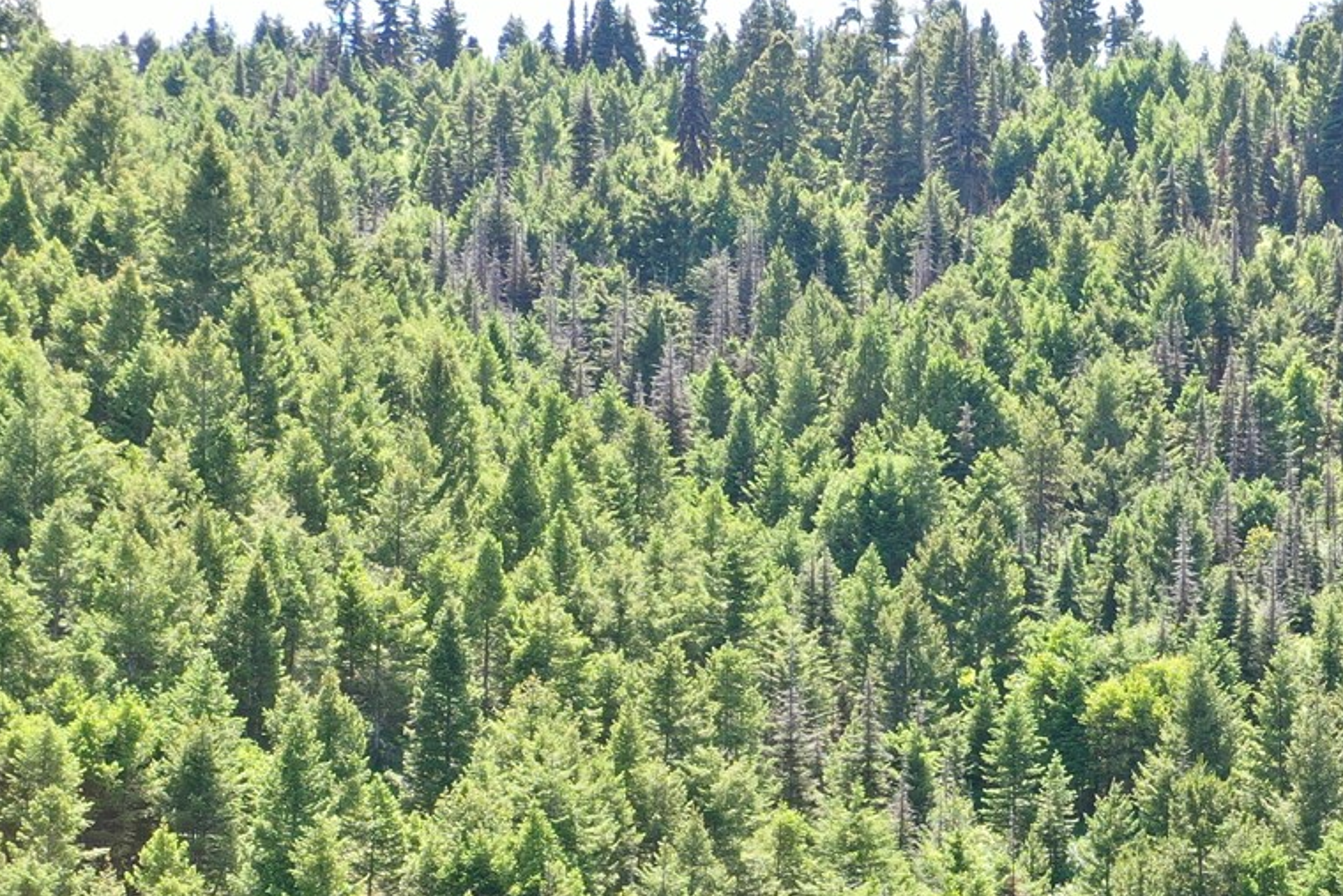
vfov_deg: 16.4
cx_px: 1719
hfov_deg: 22.8
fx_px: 2985
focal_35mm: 80
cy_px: 1083
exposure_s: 1/120
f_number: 4.5
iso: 100
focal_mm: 10.26
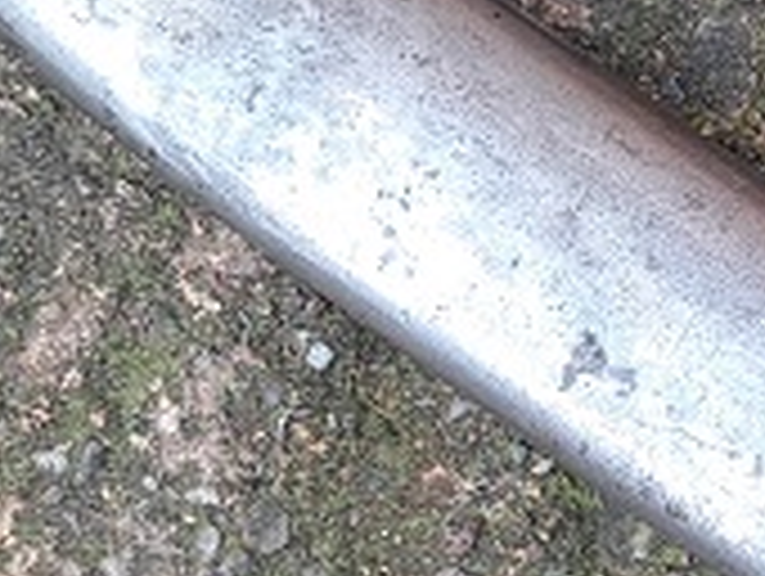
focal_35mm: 127
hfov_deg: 13.7
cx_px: 1413
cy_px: 299
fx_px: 2811
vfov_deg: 11.7
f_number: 1.8
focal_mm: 5.23
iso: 50
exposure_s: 1/50
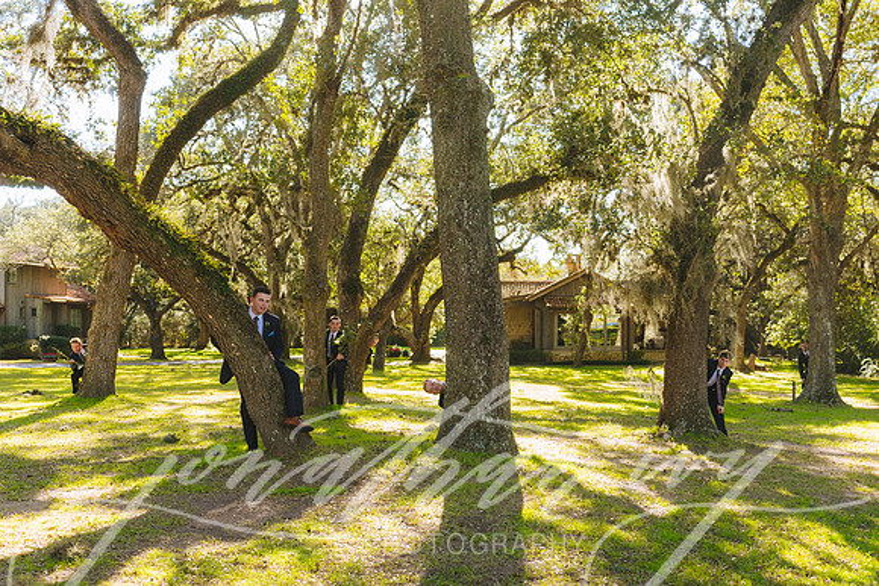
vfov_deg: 33.5
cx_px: 471
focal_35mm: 40
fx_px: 972
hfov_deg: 48.6
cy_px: 333
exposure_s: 1/125
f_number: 7.1
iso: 400
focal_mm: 35
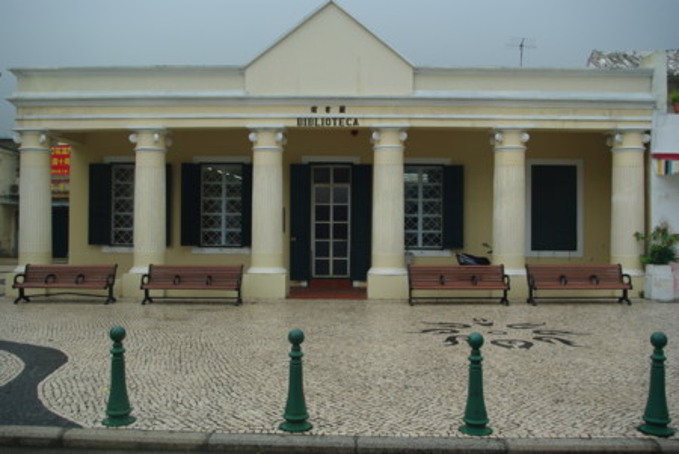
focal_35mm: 31
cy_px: 227
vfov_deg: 42.4
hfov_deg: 60.2
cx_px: 340
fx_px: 585
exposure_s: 1/60
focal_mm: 21.25
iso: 100
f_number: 4.5
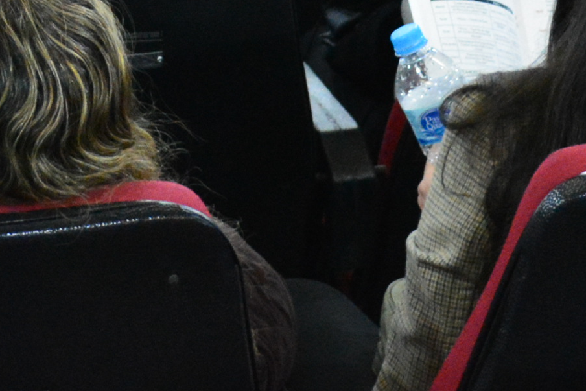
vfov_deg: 7.2
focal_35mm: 179
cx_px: 58
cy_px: -571
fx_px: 2914
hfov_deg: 11.4
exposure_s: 1/30
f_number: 4
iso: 3200
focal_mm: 24
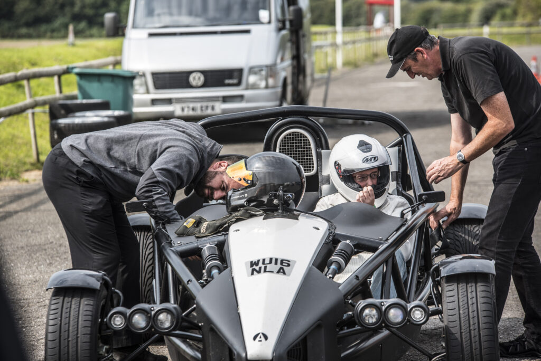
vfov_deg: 7.4
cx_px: 270
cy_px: 180
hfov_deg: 11.1
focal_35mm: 185
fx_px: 2782
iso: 100
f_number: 5.6
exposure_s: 1/640
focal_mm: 185
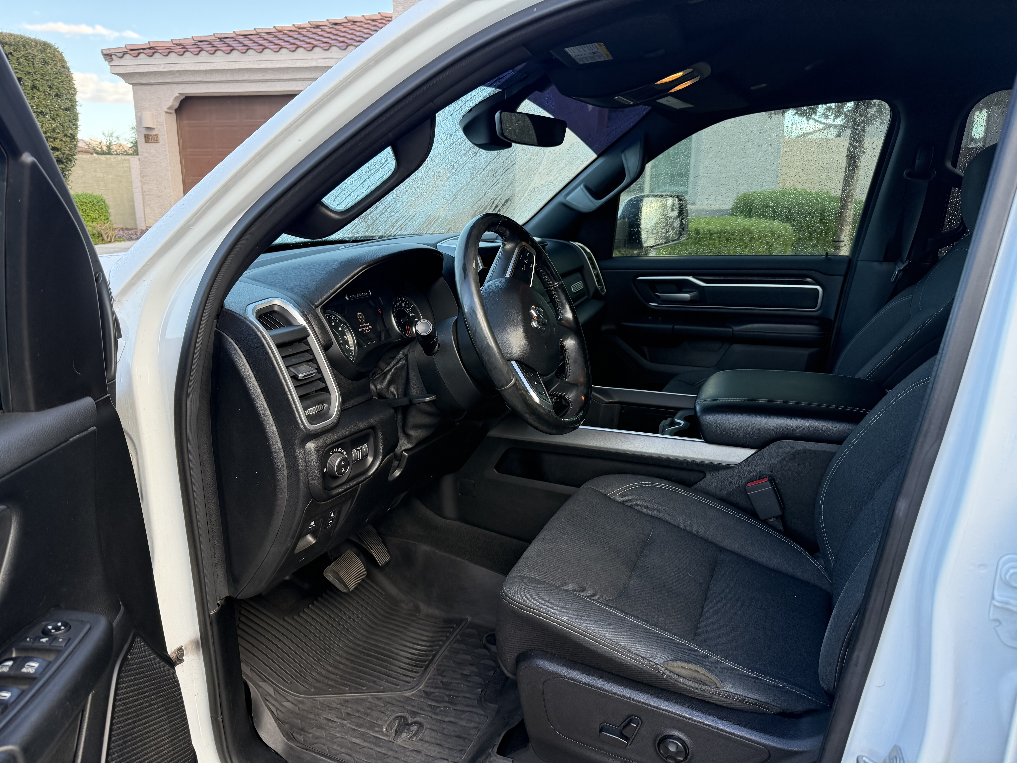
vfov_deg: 56.8
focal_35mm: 24
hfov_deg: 71.6
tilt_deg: -14.2
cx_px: 508
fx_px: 705
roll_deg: -0.4
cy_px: 382
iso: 160
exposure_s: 1/235
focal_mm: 6.76
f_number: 1.78
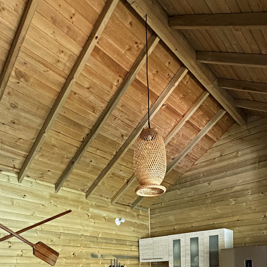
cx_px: 127
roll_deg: +1.2
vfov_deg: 43.5
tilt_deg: -1.0
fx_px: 271
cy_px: 278
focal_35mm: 31
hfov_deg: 52.5
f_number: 2.2
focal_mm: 2.22
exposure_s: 1/60
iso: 500
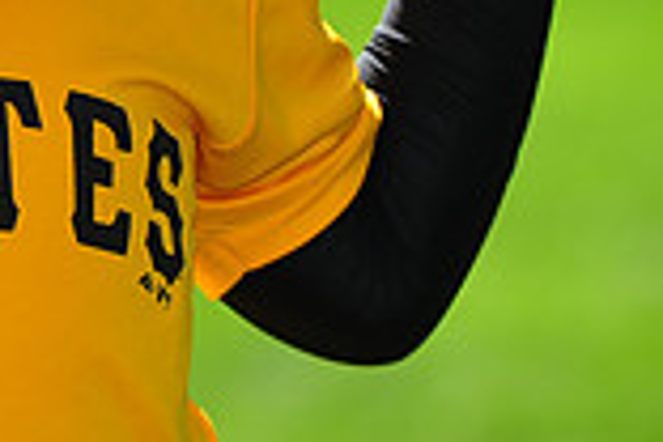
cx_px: -166
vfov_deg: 2.1
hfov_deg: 3.2
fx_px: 12007
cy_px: -255
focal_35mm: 652
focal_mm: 175
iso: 200
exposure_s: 1/1000
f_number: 4.5
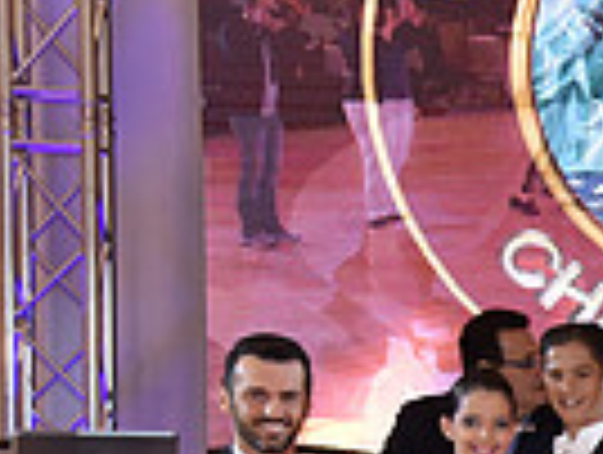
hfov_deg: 8.7
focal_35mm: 216
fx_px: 3769
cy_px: 632
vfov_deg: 6.8
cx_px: 1179
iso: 1250
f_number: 5
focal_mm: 52
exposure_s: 1/250
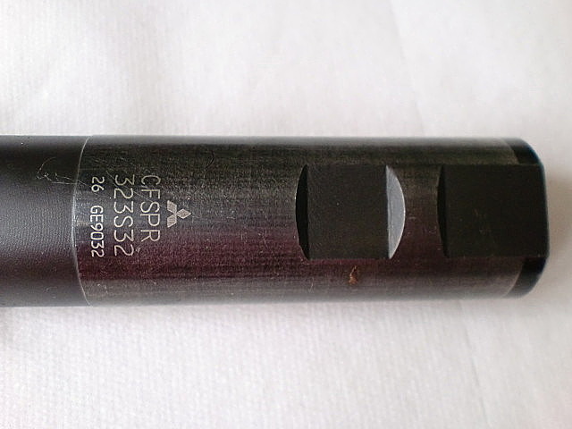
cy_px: 214
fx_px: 578
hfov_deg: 52.6
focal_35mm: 35
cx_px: 286
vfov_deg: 40.7
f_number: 3.1
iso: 320
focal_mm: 6.3
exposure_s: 1/60
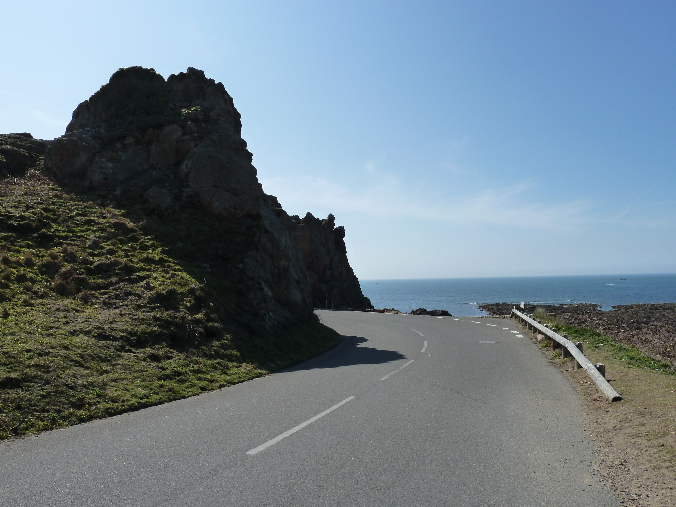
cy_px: 254
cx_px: 338
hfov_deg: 69.4
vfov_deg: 54.9
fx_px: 488
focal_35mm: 25
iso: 125
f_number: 5.6
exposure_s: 1/500
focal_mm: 4.1
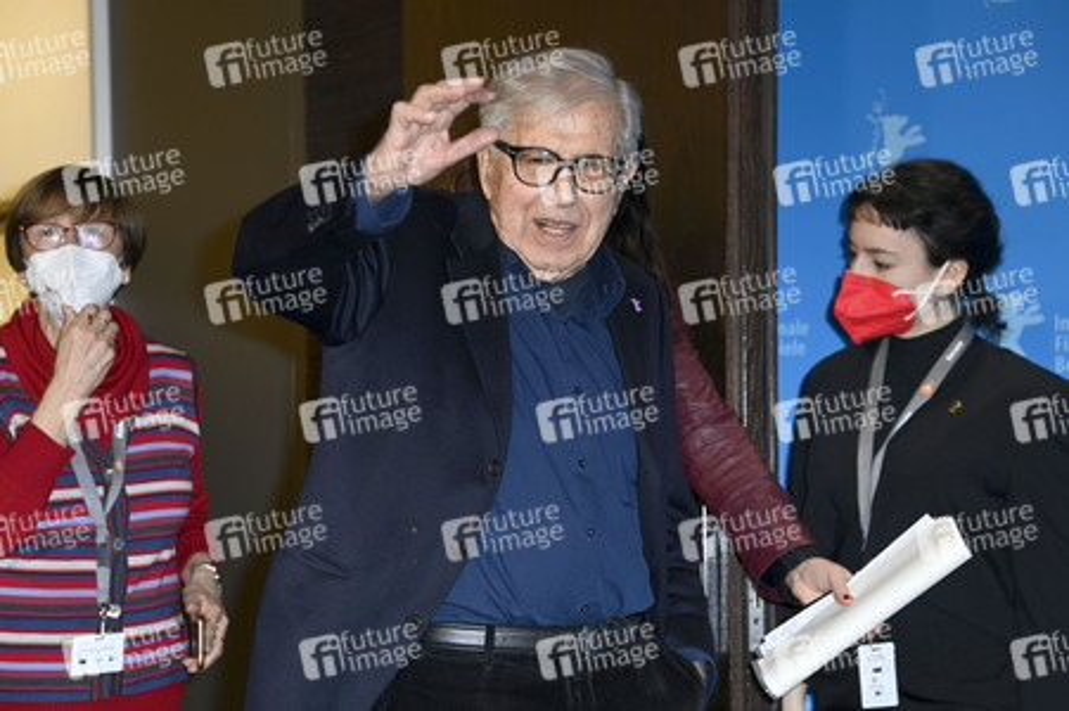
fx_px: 2967
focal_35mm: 100
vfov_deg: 13.7
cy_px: 356
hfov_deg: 20.4
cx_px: 534
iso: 800
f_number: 5.3
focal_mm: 100
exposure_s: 1/160
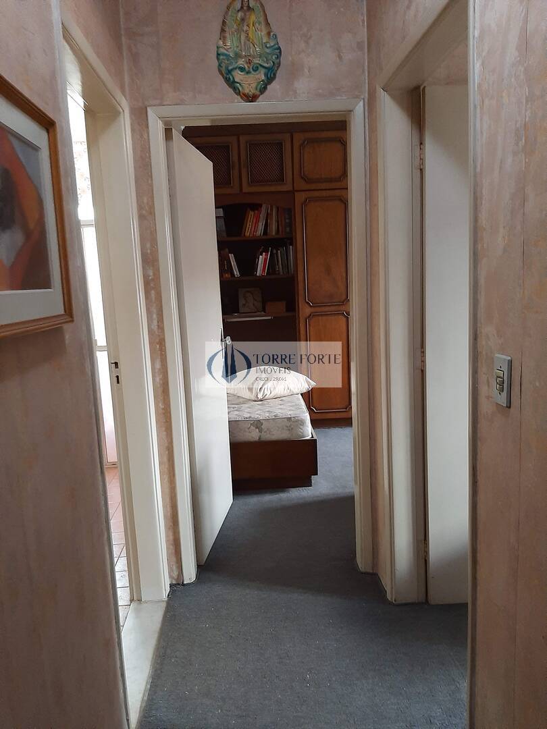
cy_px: 364
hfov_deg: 51.4
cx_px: 274
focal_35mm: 27
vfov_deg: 65.3
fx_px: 569
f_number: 1.7
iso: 320
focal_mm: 3.93
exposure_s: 1/24
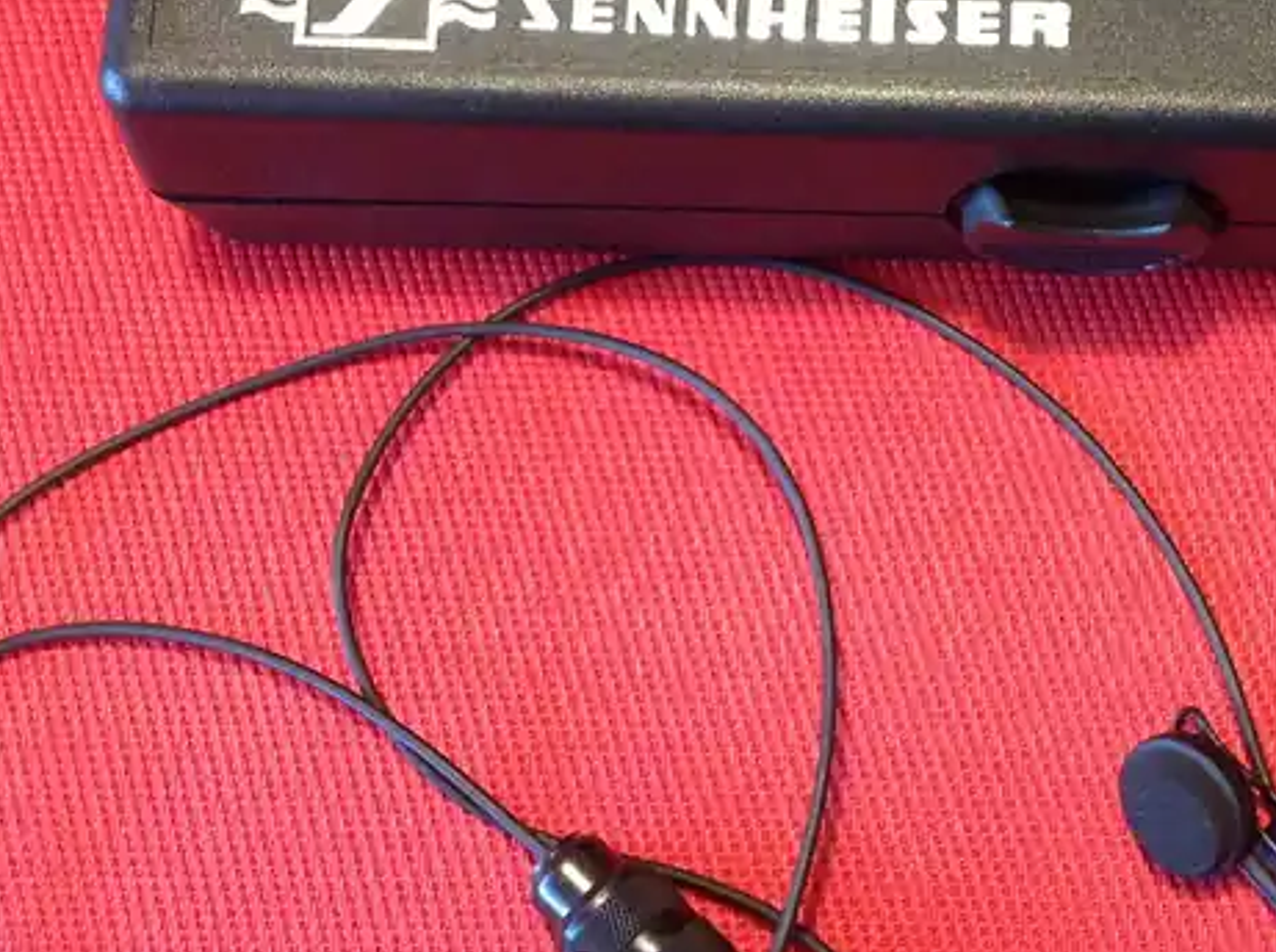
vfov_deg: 19.2
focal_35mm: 76
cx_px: 927
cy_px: 291
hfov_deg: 25.5
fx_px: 2796
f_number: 2.4
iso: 320
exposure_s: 1/15
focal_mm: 4.28
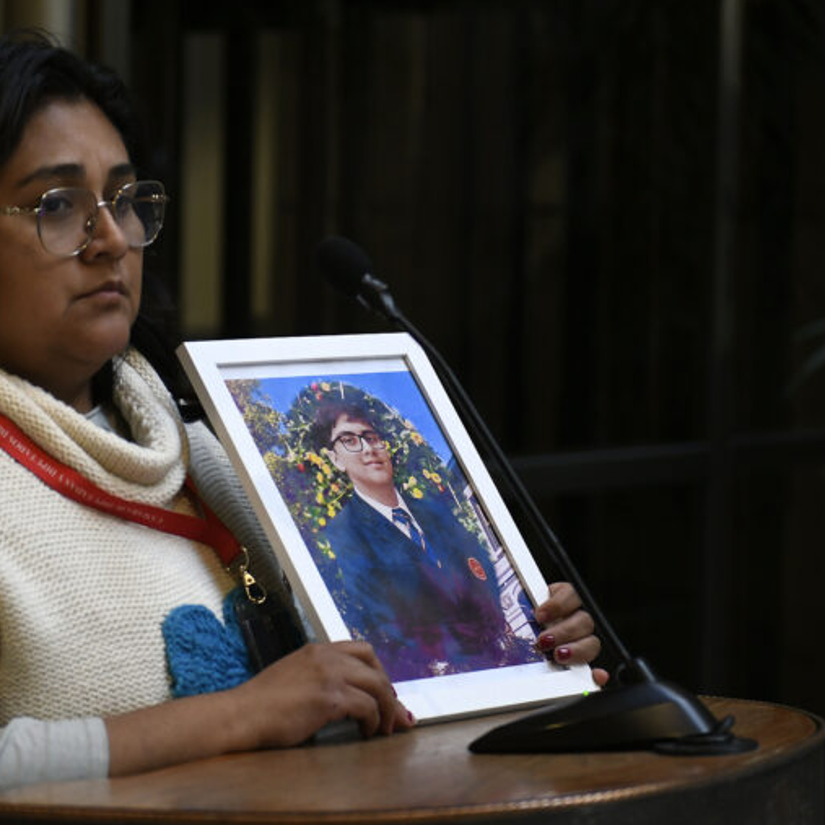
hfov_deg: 15.5
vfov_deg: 15.6
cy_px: 412
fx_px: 3020
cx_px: 242
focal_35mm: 112
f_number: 2.8
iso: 1250
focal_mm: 58
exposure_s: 1/250
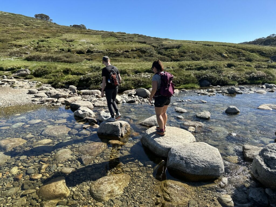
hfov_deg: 71.6
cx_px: 138
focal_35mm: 24
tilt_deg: -13.8
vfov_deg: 56.8
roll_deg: -0.7
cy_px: 104
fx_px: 191
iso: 80
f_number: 1.78
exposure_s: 1/3058
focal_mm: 6.86
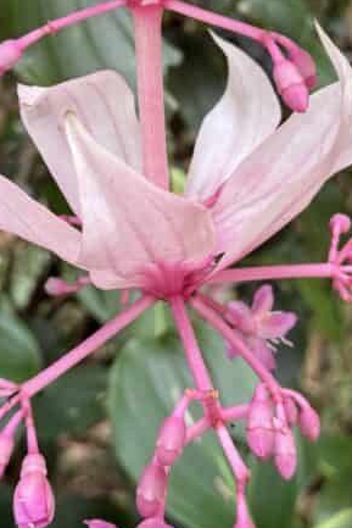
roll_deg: +0.8
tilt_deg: -18.1
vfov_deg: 33.6
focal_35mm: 59
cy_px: 173
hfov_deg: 23.0
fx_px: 865
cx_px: 164
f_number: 1.78
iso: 200
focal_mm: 6.76
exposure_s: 1/66
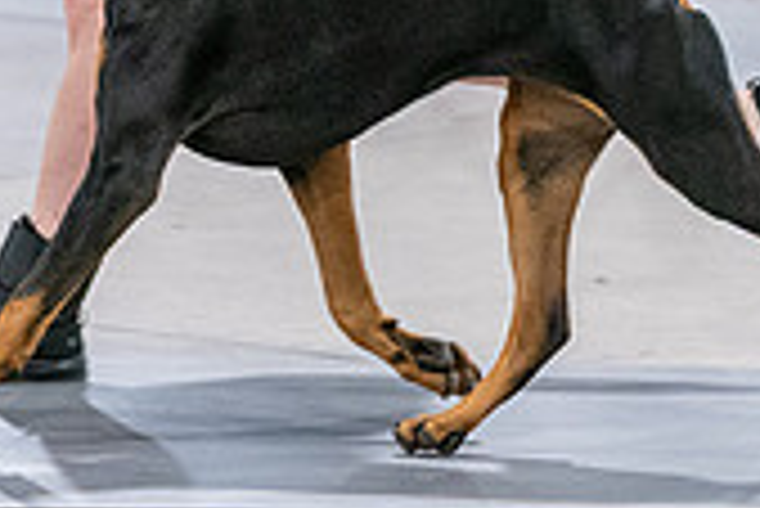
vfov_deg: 3.1
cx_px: 432
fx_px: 9487
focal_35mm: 449
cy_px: -191
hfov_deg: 4.6
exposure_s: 1/320
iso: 6400
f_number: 3.2
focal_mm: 131
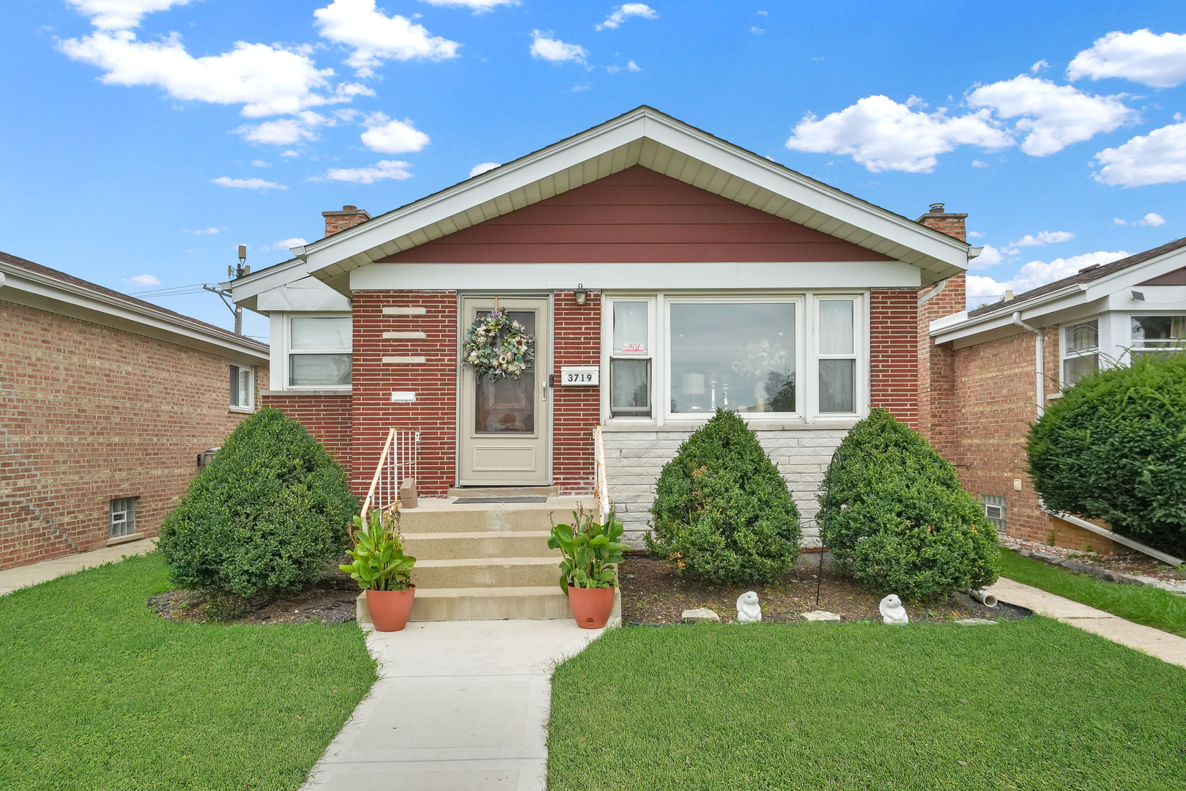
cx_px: 593
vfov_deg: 53.2
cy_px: 396
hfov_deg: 73.7
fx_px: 791
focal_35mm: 24
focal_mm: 24
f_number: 8
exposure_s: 1/1000
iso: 1250
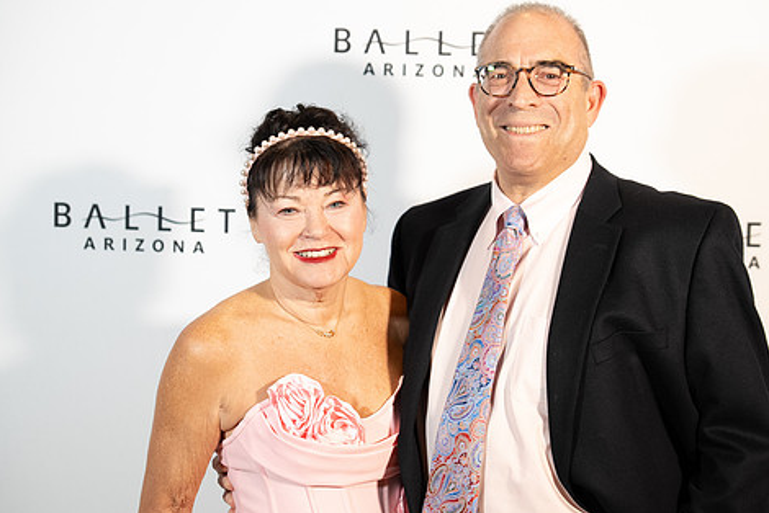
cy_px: 274
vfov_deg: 18.7
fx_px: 1560
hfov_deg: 27.7
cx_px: 419
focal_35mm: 73
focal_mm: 59.2
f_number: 2.8
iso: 1250
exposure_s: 1/160
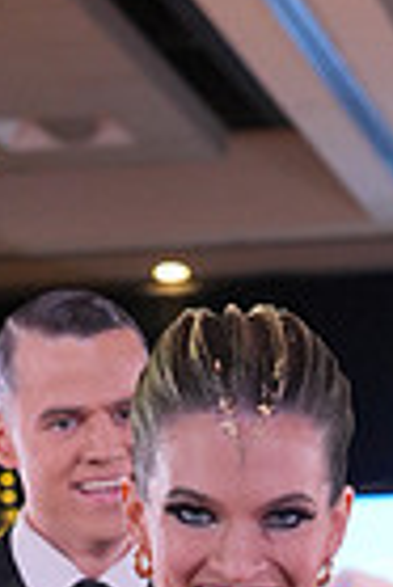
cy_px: 1098
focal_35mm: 208
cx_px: 285
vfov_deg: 9.4
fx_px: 3397
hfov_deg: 6.6
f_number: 4
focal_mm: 50
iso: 2000
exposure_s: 1/500
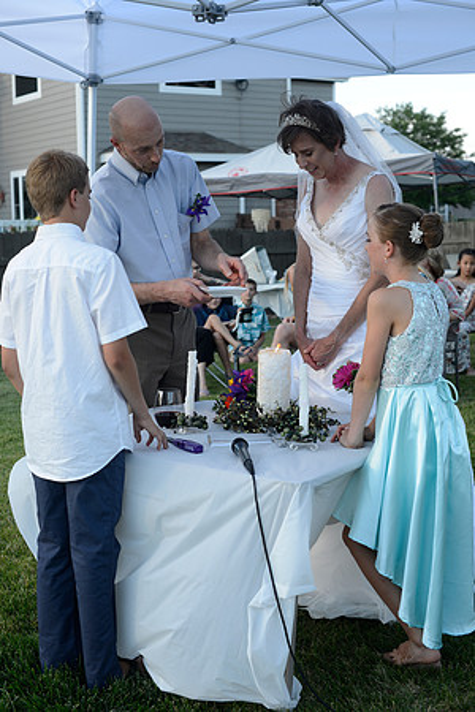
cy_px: 356
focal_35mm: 50
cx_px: 238
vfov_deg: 39.6
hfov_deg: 27.0
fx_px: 990
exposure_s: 1/200
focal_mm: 50
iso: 200
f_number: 5
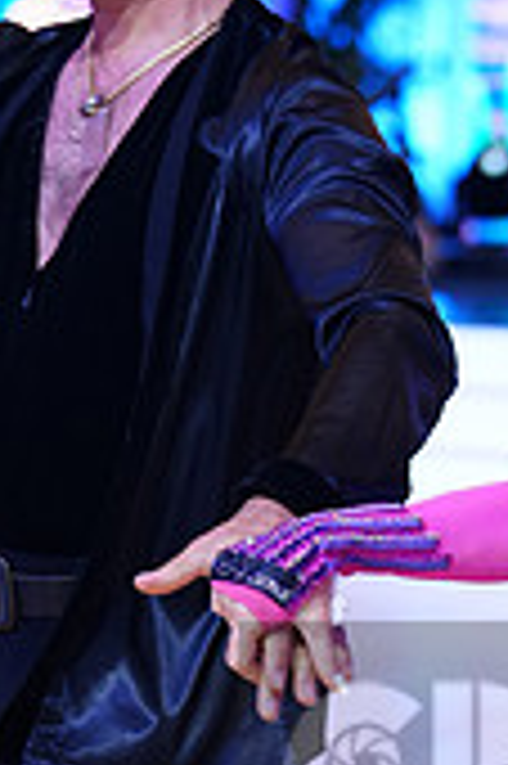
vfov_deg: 8.6
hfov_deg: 5.7
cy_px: 774
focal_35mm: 239
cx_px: 861
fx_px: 5069
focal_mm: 70
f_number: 2.8
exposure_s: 1/400
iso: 1600
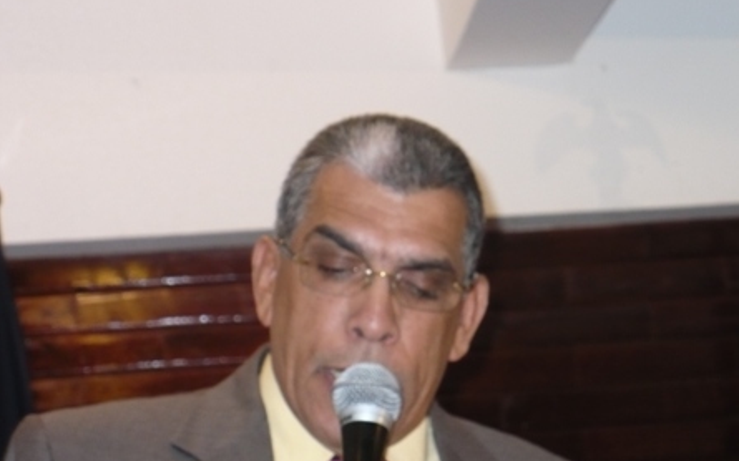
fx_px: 2235
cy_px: 247
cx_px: 370
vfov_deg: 11.8
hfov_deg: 18.8
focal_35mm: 111
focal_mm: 17.2
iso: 250
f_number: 3.5
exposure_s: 1/30
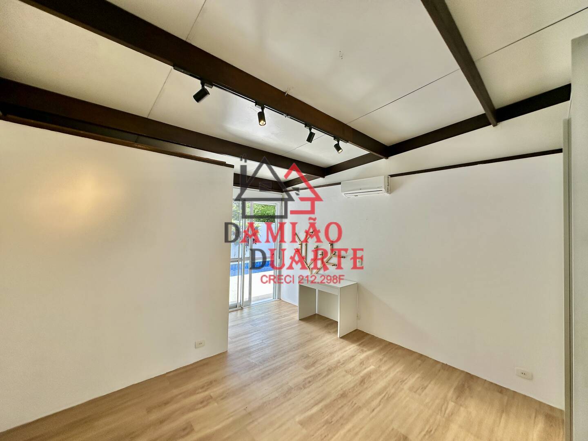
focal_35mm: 14
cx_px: 294
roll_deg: -1.7
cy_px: 220
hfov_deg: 102.1
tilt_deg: +1.6
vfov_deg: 85.7
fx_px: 238
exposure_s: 1/137
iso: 40
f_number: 2.2
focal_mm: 2.22
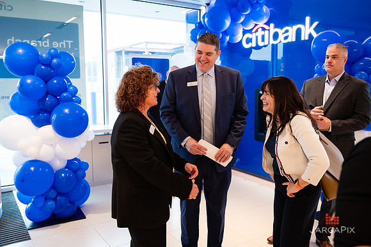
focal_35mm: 32
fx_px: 328
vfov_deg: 41.2
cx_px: 179
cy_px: 119
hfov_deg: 58.9
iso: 800
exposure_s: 1/200
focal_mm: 30
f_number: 3.2
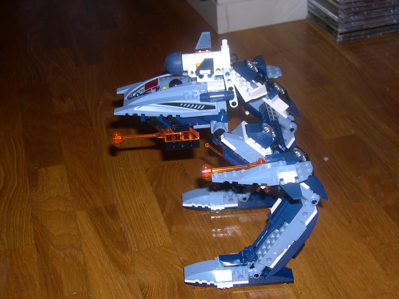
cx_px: 200
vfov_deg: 25.7
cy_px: 150
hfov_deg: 33.8
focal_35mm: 57
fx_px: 657
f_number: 3.4
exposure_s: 1/60
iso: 100
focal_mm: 12.2
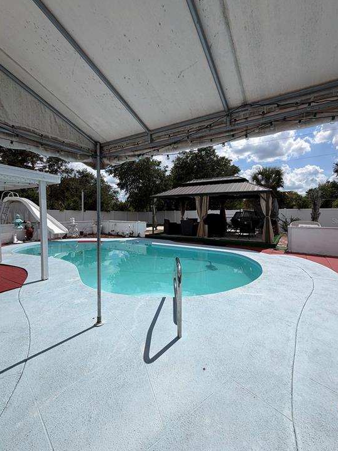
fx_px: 195
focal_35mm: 15
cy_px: 220
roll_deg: +0.4
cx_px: 180
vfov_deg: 98.1
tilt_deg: -1.4
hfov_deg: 81.7
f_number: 2.2
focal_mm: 2.22
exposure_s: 1/1961
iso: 20
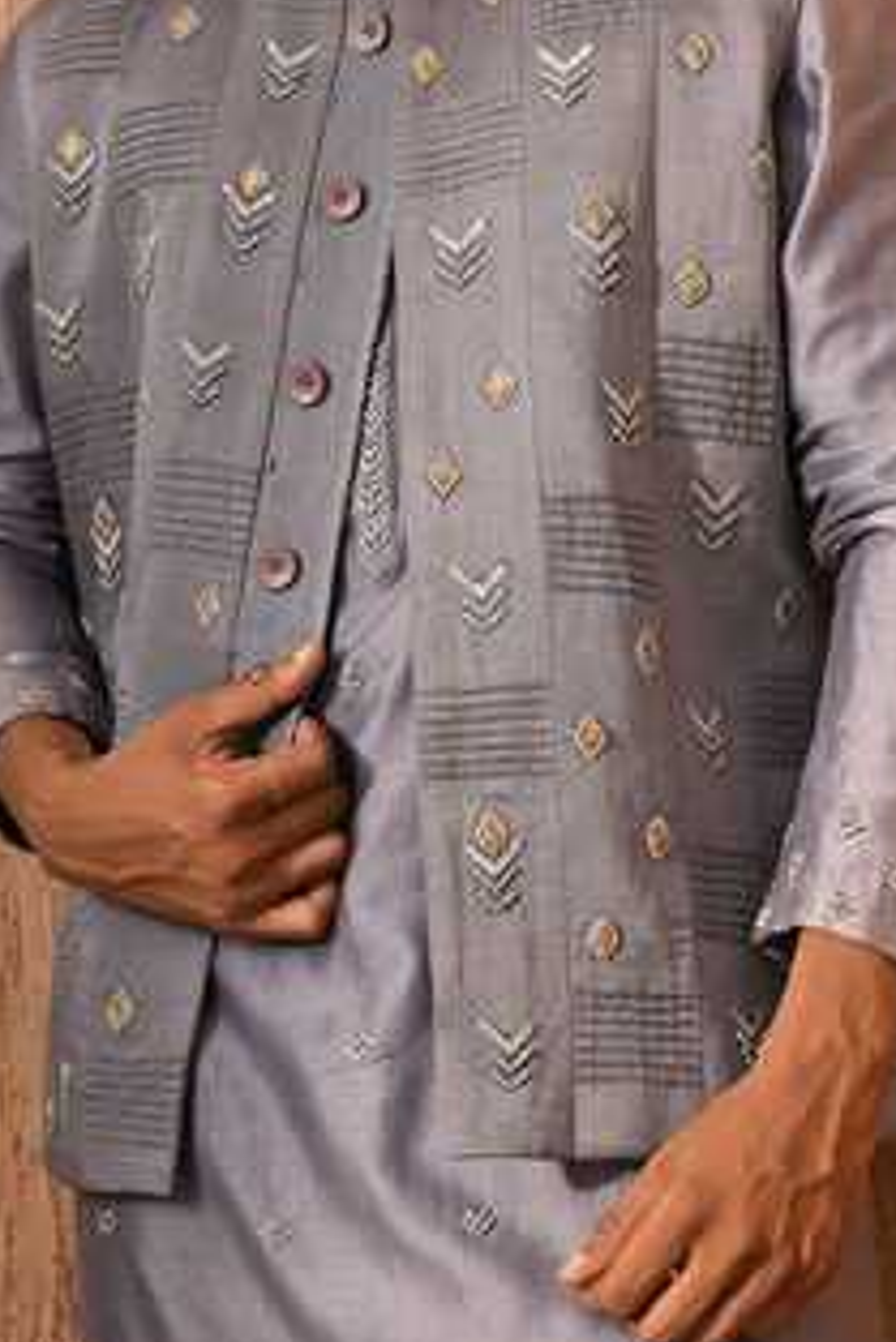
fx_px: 3692
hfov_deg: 13.8
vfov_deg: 20.4
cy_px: 337
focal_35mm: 99
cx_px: 527
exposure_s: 1/160
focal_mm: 59
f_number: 7.1
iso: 250
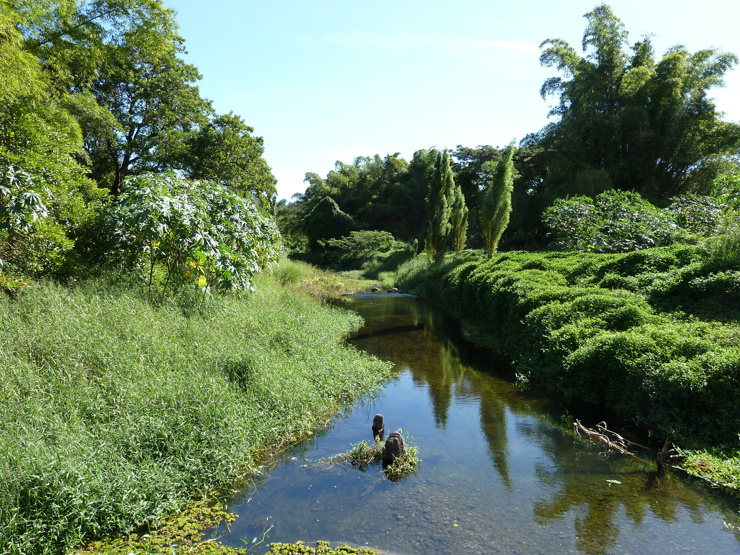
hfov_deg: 67.3
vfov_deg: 53.1
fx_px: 556
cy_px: 277
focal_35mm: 26
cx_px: 374
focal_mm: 4.1
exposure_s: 1/200
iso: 80
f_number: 4
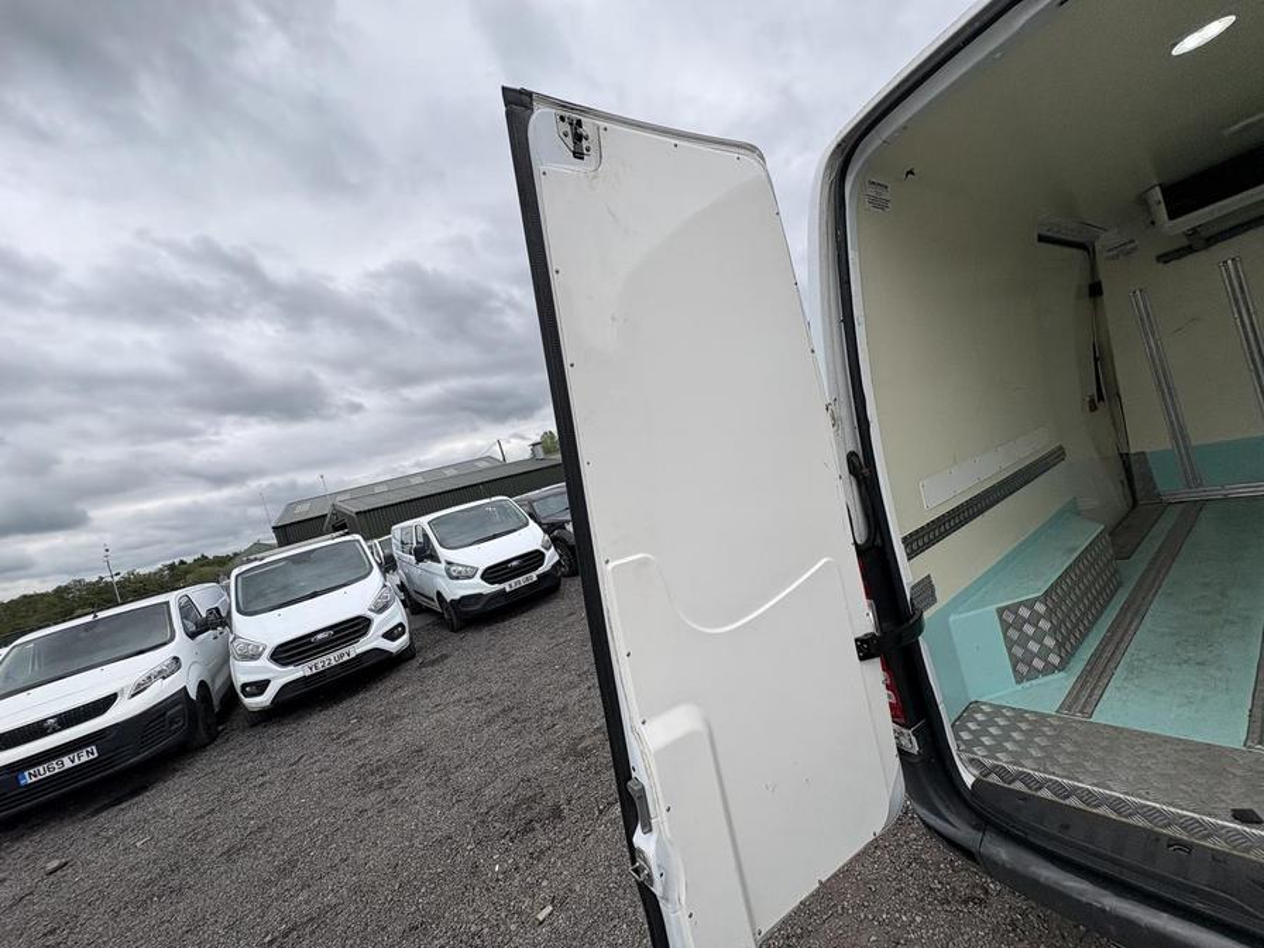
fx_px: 511
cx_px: 632
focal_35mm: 14
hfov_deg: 102.1
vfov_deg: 85.7
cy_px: 474
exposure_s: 1/944
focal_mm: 2.22
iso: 40
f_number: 2.2
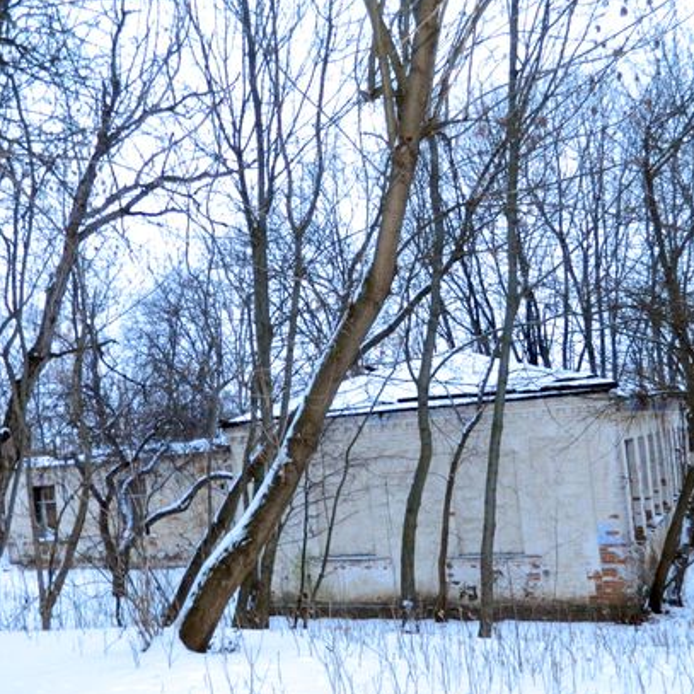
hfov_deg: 43.8
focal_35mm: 38
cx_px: 321
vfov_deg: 43.7
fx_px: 862
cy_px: 402
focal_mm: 4.5
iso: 450
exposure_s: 1/30
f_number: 3.1
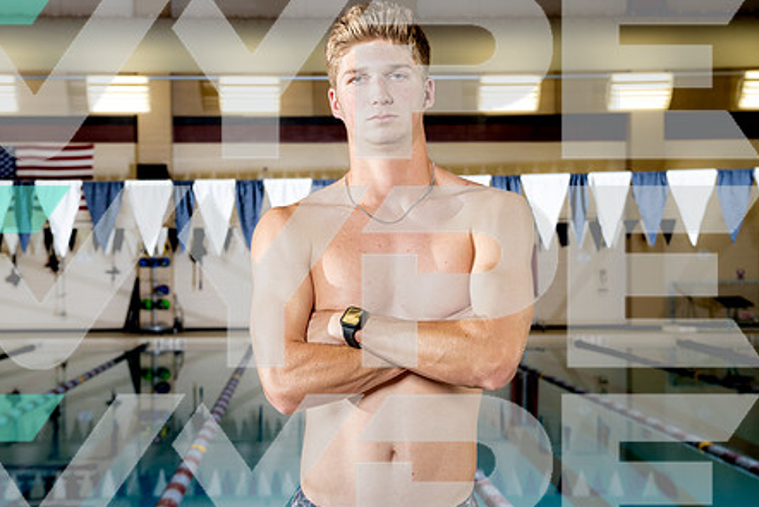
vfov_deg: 21.6
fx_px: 1329
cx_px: 328
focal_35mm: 63
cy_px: 278
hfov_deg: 31.8
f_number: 5.6
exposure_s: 1/250
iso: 320
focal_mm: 48
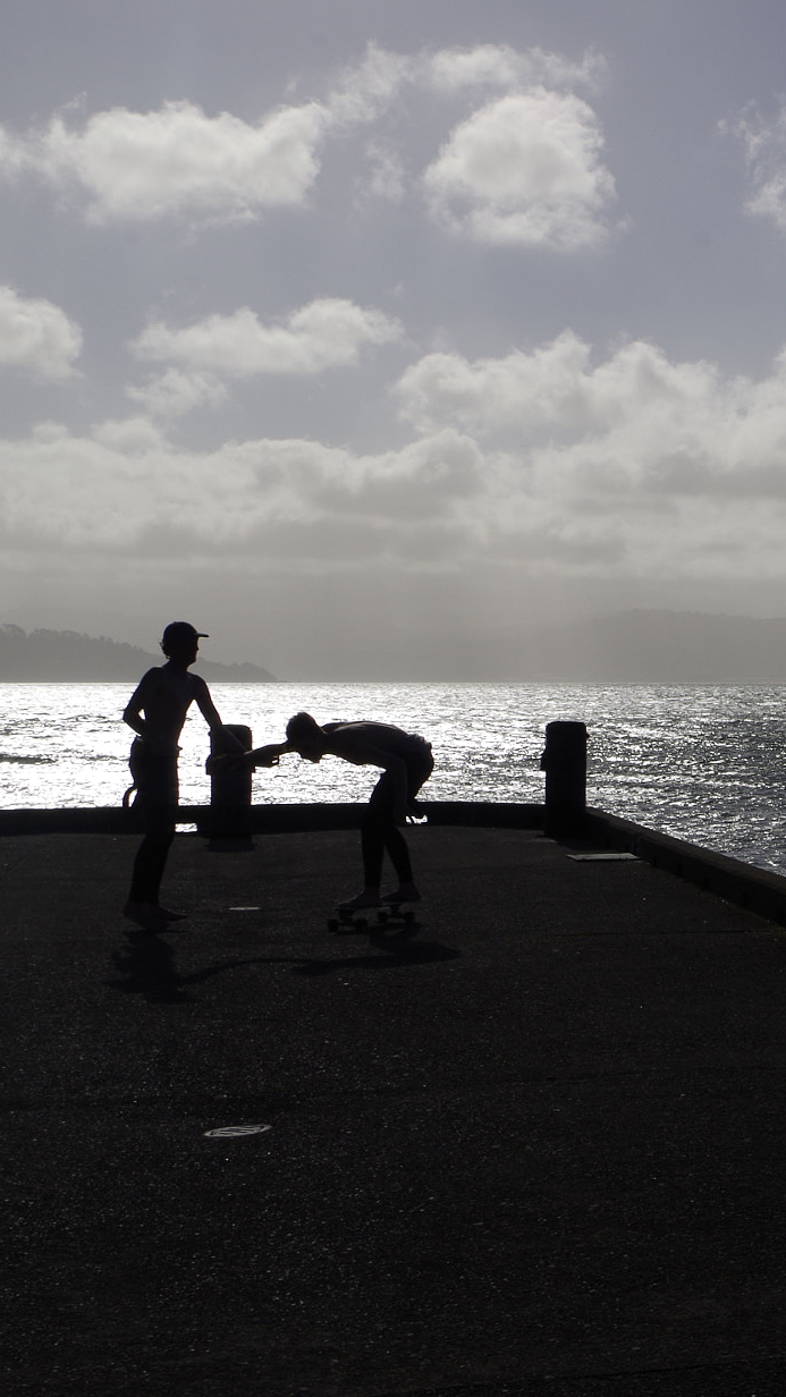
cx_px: 1092
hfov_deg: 15.5
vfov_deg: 29.0
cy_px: 679
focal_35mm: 73
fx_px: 2705
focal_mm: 28.13
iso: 100
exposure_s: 1/200
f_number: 14
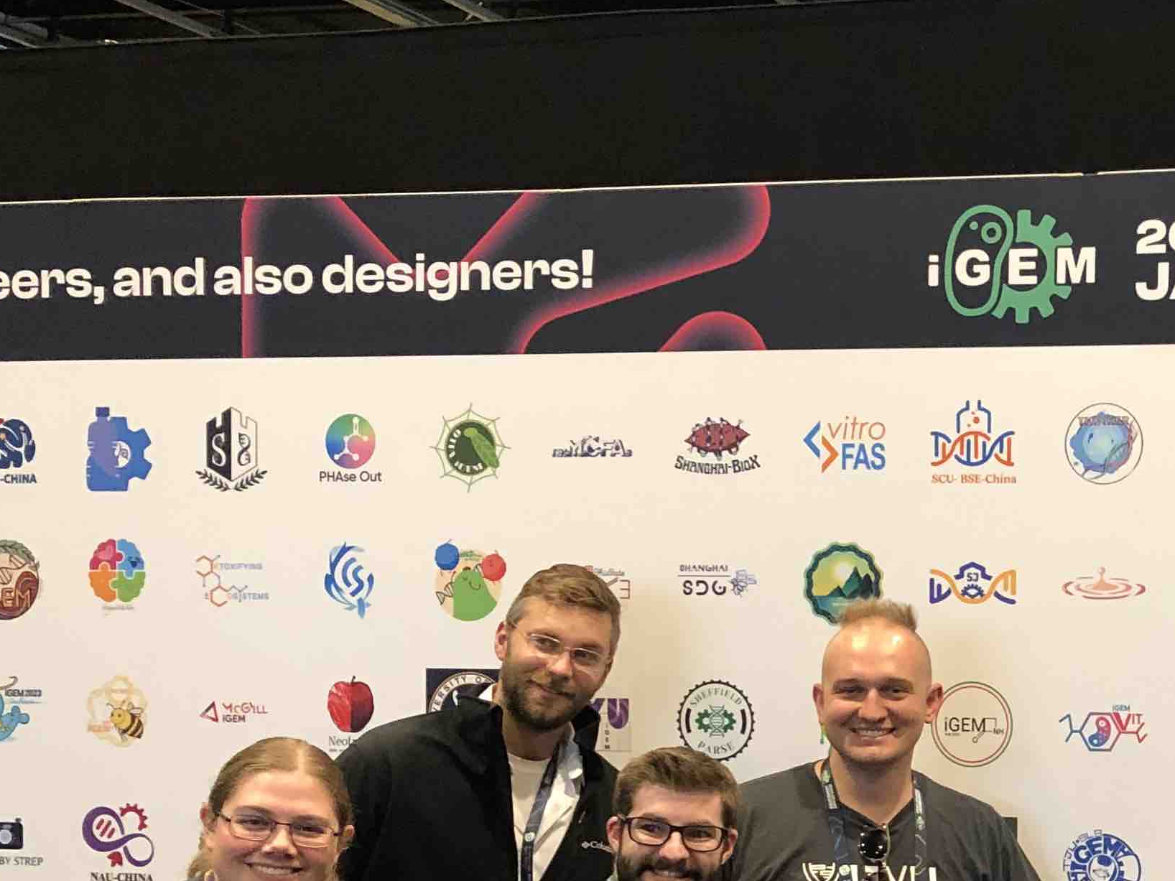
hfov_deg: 25.8
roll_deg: +0.1
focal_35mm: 69
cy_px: 739
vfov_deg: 21.0
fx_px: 2342
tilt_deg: -1.5
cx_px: 1334
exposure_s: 1/15
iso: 80
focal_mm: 4
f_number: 1.8
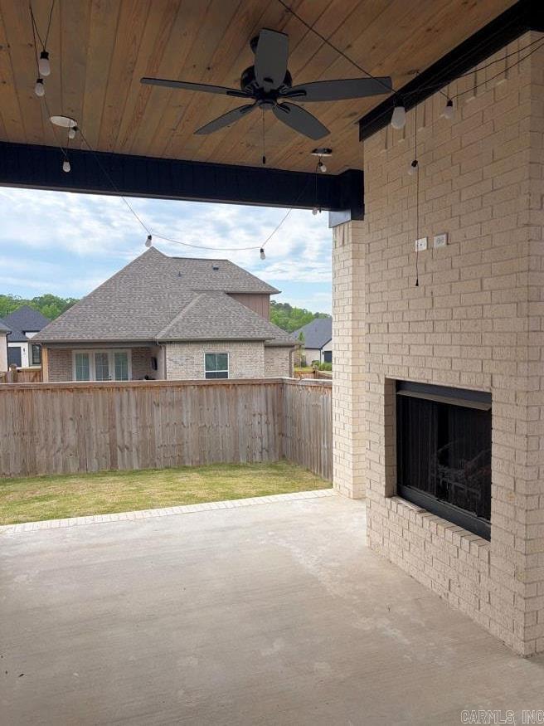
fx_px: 545
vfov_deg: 67.3
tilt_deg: -2.6
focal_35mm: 26
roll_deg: -0.1
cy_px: 363
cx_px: 272
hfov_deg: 53.1
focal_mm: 5.96
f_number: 1.6
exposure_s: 1/1953
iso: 50
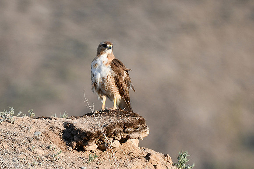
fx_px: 5293
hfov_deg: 2.7
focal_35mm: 750
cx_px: 127
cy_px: 84
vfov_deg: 1.8
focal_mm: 500
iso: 200
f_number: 5.6
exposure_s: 1/500
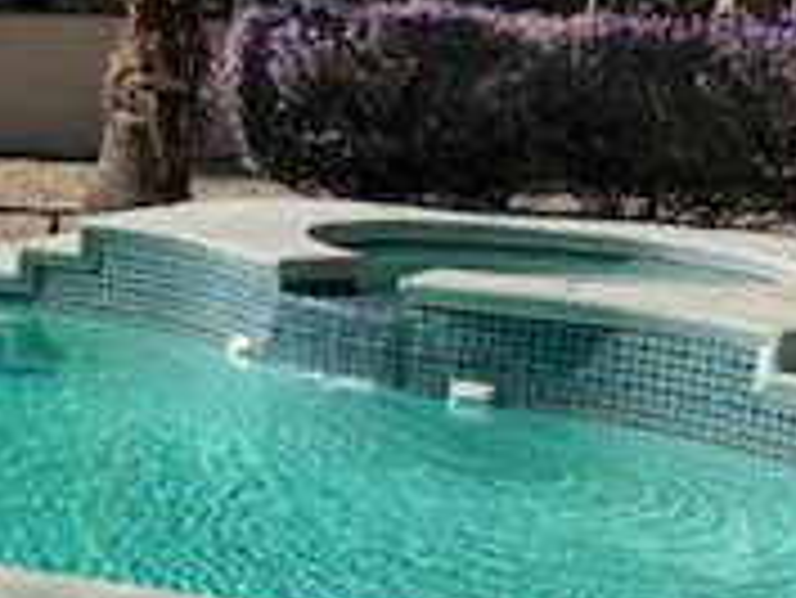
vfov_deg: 15.7
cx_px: -369
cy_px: 265
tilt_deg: -9.0
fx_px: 2163
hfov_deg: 18.6
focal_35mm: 94
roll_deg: -1.7
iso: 50
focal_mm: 5.1
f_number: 1.6
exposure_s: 1/4651
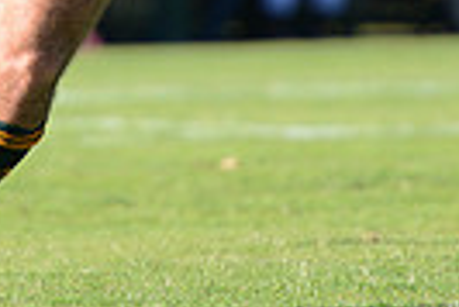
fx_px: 15061
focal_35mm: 1180
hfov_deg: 1.7
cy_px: -316
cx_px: 35
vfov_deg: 1.2
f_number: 4
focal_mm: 270
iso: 320
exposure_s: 1/640
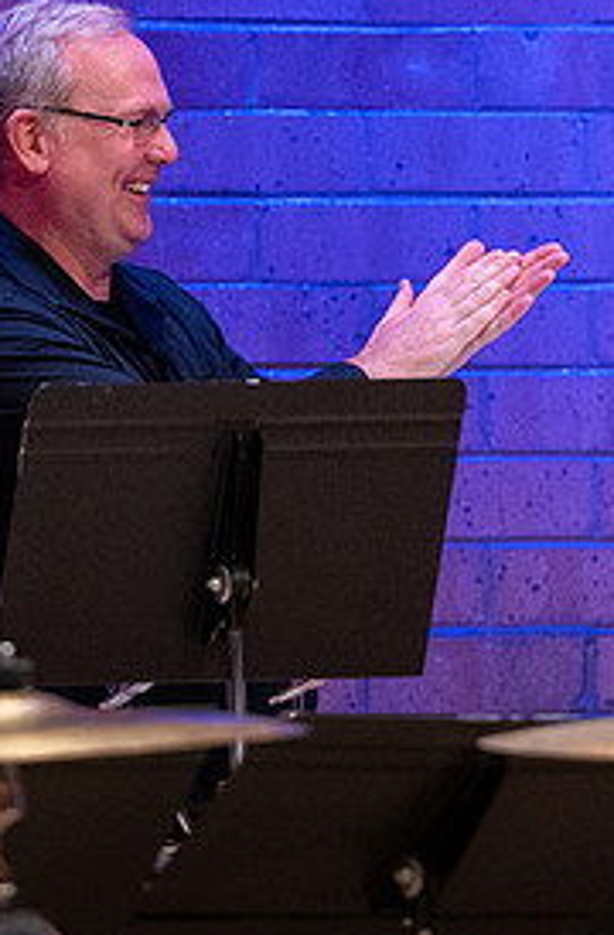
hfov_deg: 1.9
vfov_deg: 2.9
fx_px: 18505
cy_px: 262
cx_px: 437
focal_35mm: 716
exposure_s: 1/320
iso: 3200
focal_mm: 200
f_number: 2.8
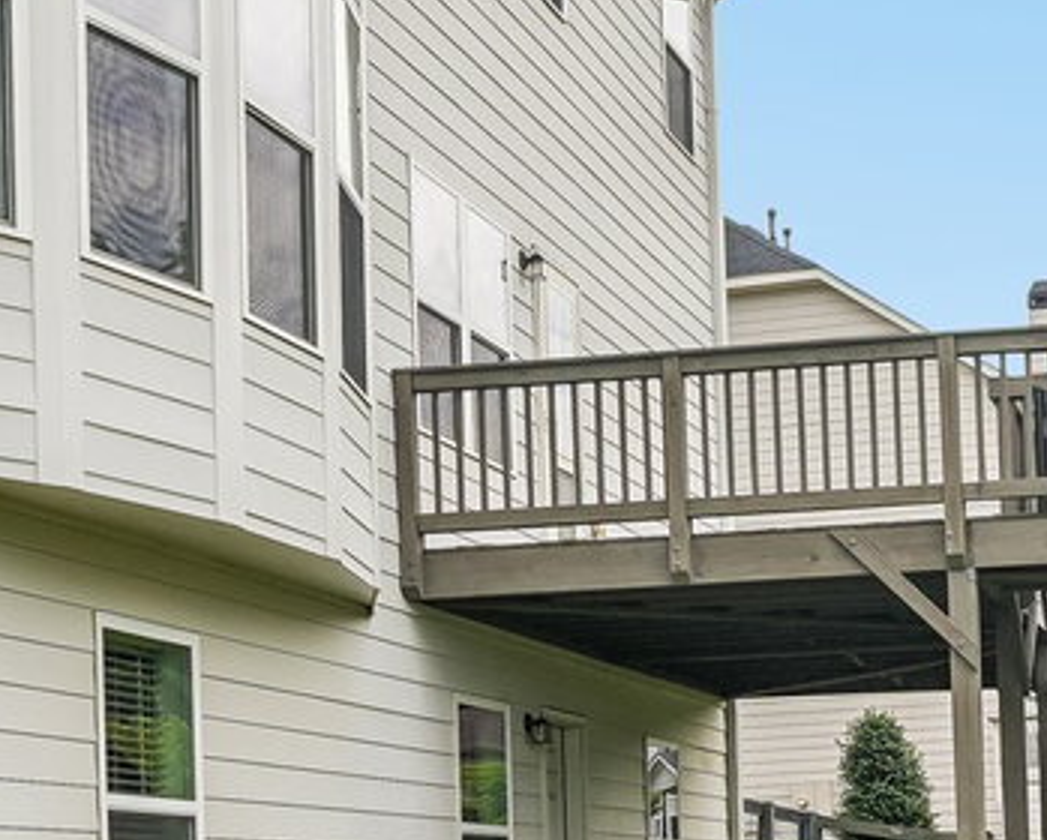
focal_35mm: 77
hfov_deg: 23.7
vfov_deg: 19.2
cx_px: 1050
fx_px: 2389
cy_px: 904
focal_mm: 14
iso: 100
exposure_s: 1/160
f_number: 8
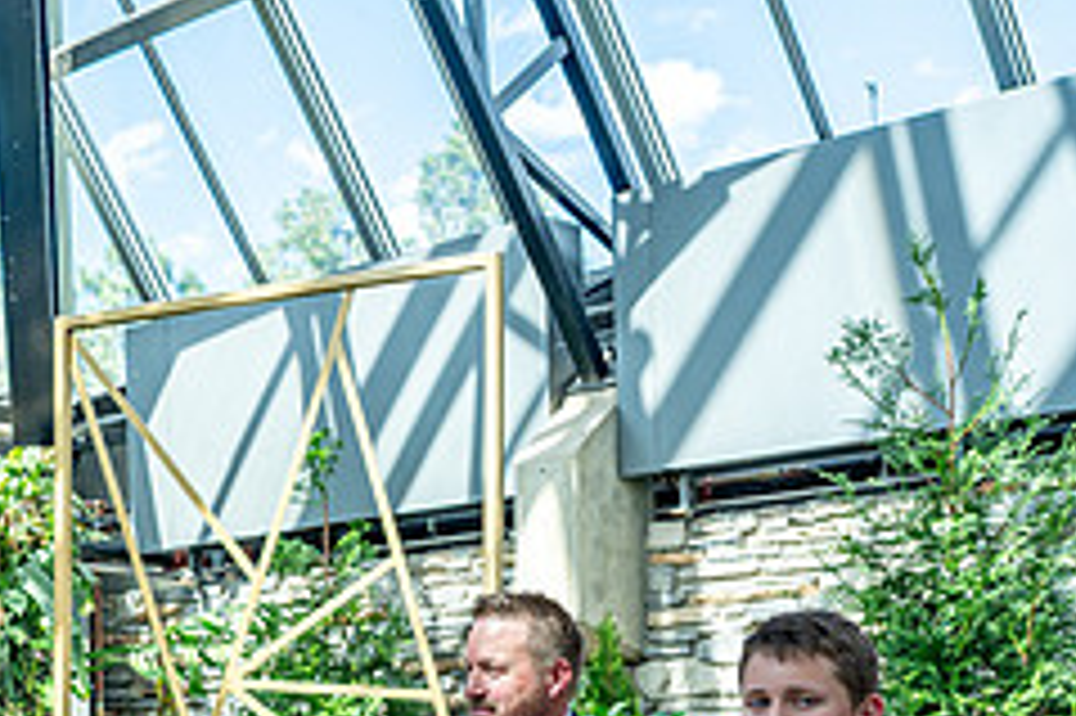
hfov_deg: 26.4
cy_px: 862
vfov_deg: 18.9
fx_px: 2031
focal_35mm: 68
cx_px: -212
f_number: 2.8
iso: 100
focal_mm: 28
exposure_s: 1/500
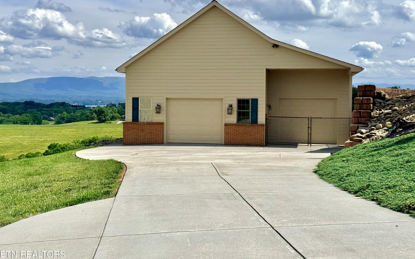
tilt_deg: -0.6
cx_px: 207
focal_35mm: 51
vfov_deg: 25.3
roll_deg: -0.9
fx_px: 577
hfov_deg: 39.6
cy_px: 113
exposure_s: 1/11364
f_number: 1.78
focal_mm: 6.76
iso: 100
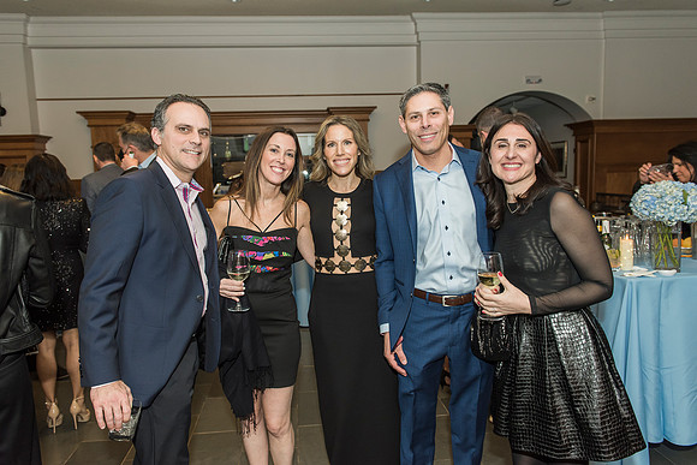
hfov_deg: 71.2
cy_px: 230
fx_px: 487
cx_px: 338
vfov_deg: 51.1
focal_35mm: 25
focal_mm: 24
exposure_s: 1/100
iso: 1250
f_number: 4
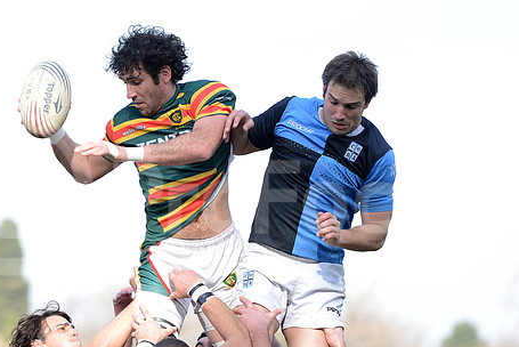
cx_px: 205
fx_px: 2481
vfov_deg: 8.0
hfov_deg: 11.9
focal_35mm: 172
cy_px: 195
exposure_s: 1/640
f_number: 2.8
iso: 250
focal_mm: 135
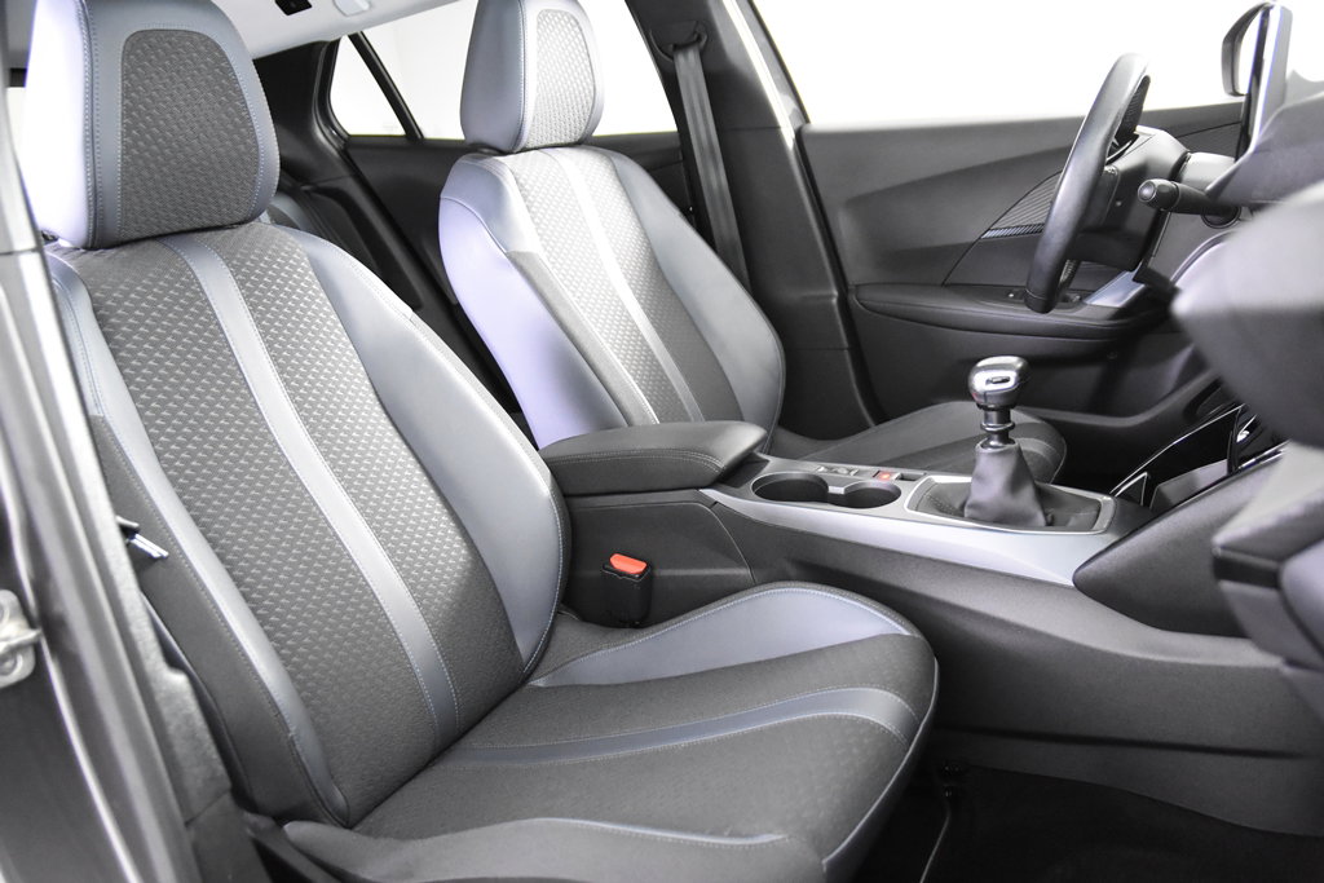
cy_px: 442
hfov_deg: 61.9
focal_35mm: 30
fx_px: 1103
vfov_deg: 43.6
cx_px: 662
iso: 5000
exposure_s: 1/30
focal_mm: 20
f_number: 2.8
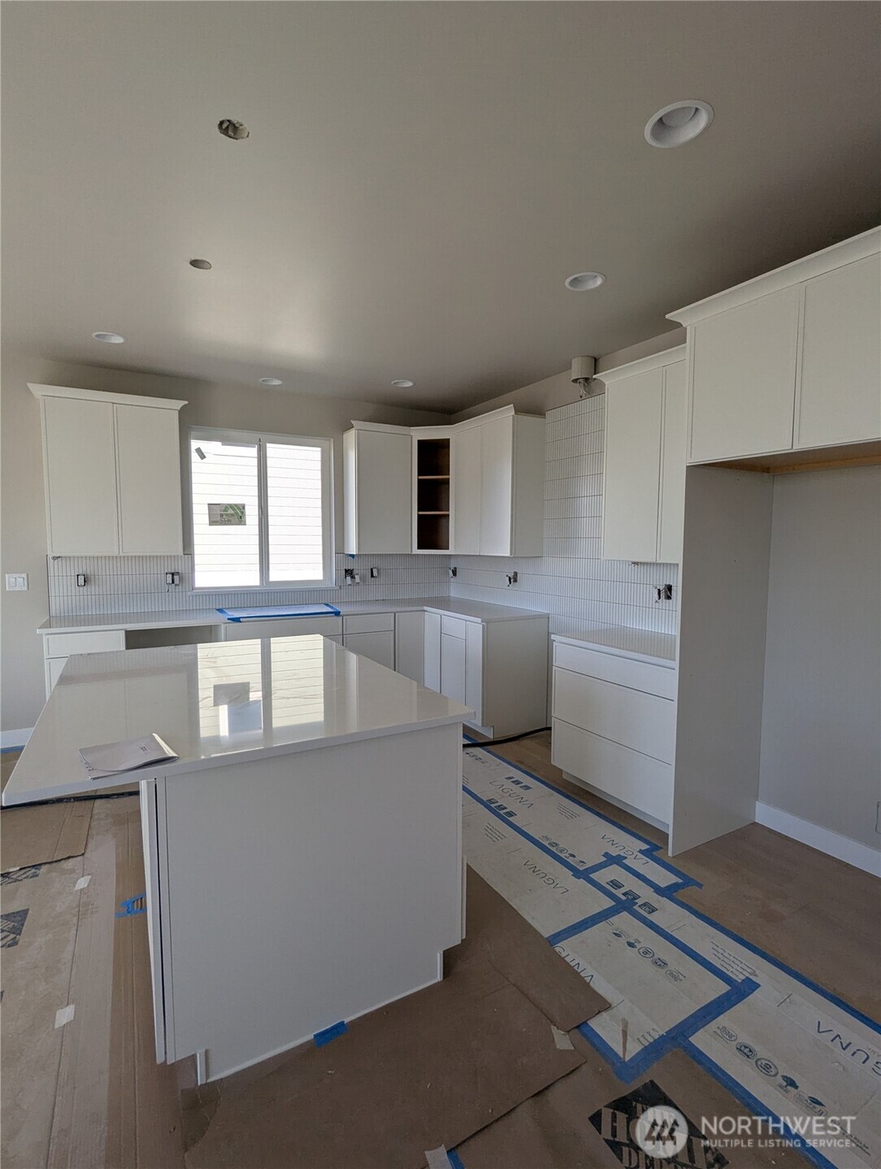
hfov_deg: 78.3
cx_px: 440
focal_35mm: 16
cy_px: 584
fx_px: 541
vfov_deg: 94.4
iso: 44
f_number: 2.2
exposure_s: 1/254
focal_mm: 2.35
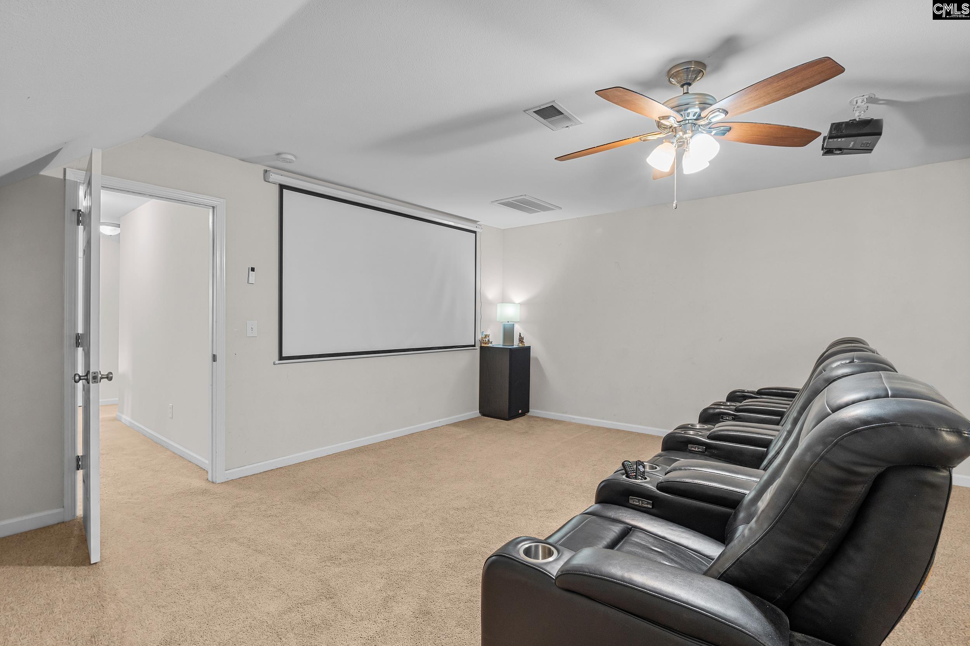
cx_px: 485
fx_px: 444
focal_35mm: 16
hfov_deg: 95.0
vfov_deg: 72.0
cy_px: 323
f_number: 6.3
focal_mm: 11
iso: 320
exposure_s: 1/2
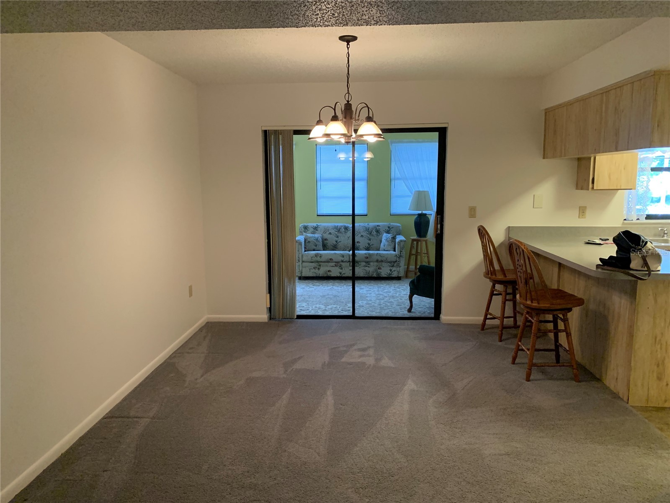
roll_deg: +1.7
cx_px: 335
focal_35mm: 26
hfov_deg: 67.3
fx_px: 503
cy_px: 252
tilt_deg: -11.1
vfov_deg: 53.1
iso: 400
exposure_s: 1/60
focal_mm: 4.25
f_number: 1.8
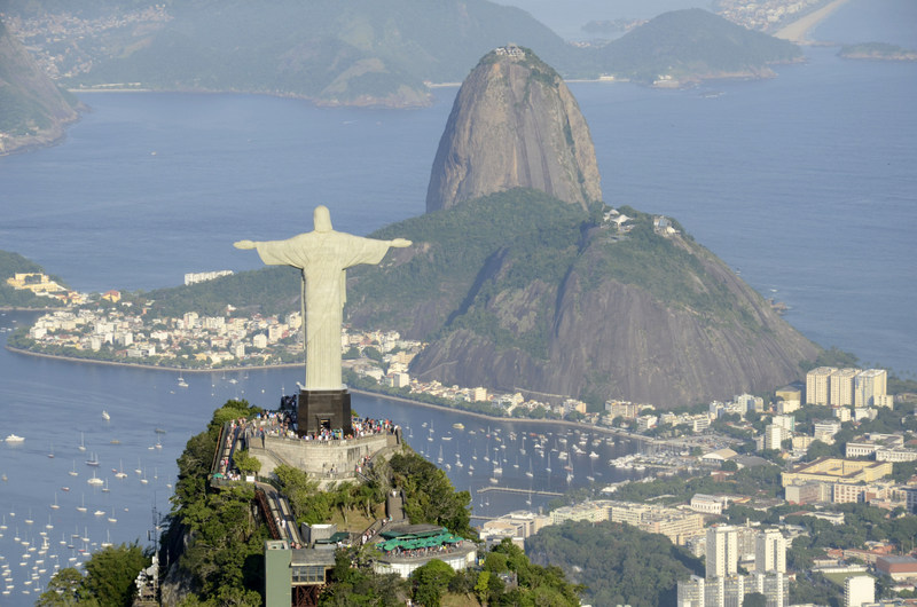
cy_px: 304
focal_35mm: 158
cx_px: 458
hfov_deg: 13.1
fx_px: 4004
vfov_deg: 8.7
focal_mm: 105
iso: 200
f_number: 11
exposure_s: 1/320
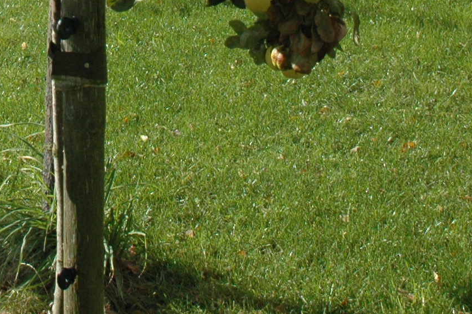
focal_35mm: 96
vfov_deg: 13.2
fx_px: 1258
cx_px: -51
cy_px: -207
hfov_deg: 20.3
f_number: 10
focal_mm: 18
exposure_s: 1/400
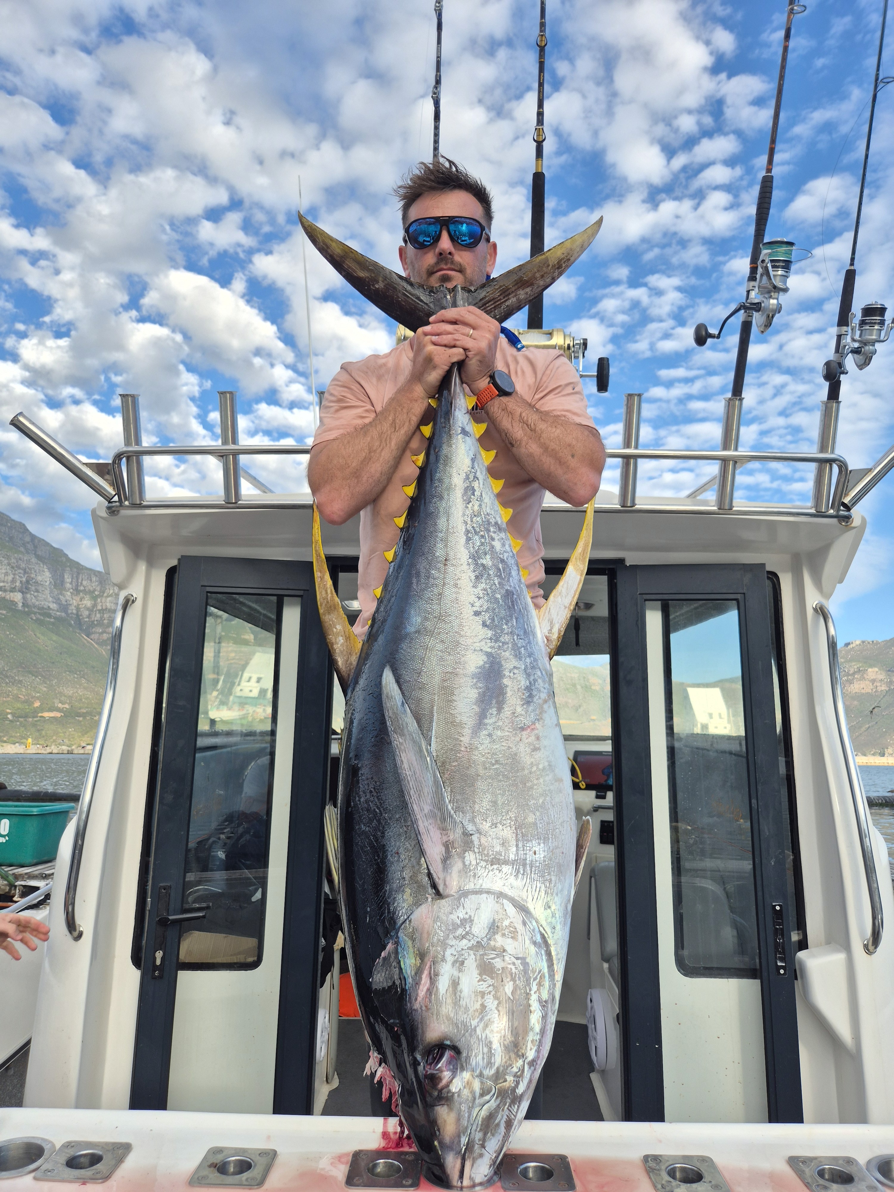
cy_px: 596
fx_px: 792
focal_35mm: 23
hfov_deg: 58.9
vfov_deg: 73.9
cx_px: 447
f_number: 1.8
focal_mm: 5.4
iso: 25
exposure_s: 1/642
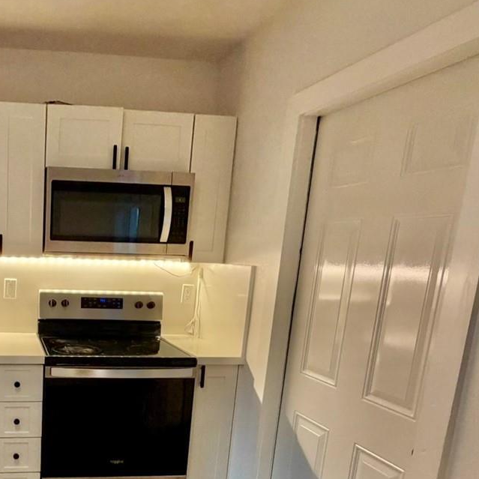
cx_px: 52
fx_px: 485
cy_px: 344
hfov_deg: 47.5
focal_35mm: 31
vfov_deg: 50.9
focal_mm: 2.22
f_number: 2.2
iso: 500
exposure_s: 1/60
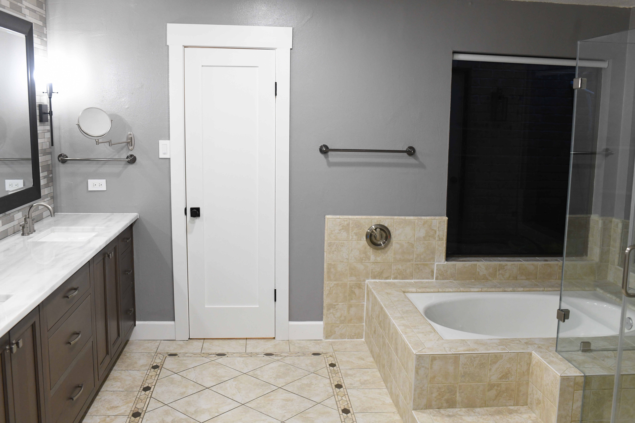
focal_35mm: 35
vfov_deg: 37.9
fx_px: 617
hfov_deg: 54.4
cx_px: 318
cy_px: 212
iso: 3200
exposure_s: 1/100
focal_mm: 35
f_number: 5.6
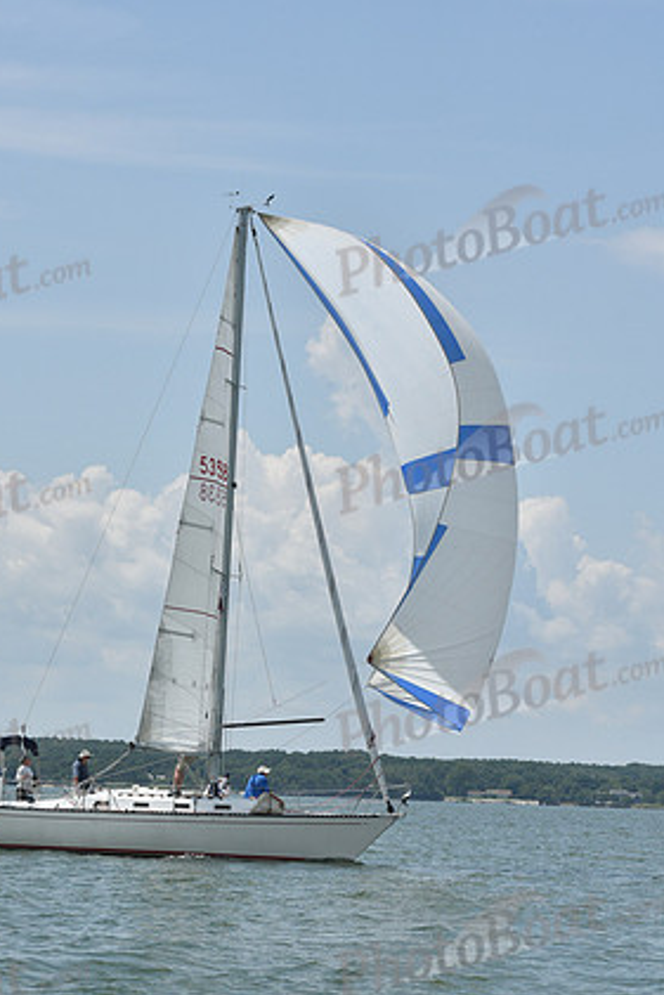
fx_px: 3732
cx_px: 214
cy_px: 610
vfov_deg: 15.2
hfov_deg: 10.2
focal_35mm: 135
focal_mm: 98
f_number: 11
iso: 320
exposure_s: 1/1000
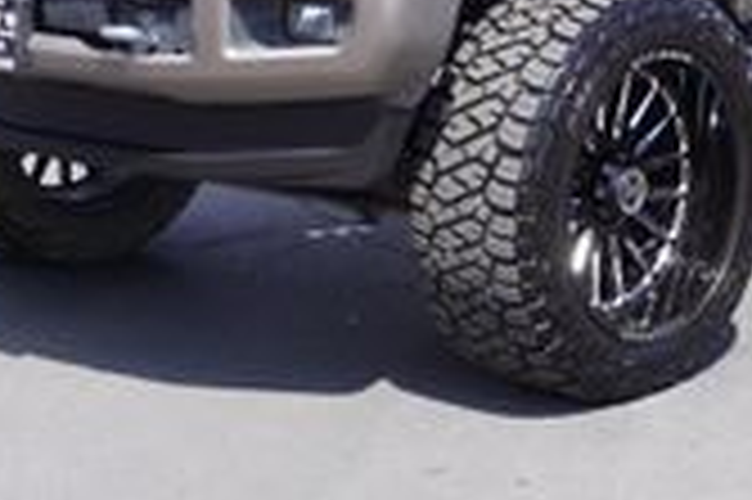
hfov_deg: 18.7
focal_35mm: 108
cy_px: -47
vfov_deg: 12.4
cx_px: 617
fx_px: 2254
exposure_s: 1/100
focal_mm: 30
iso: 100
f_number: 8
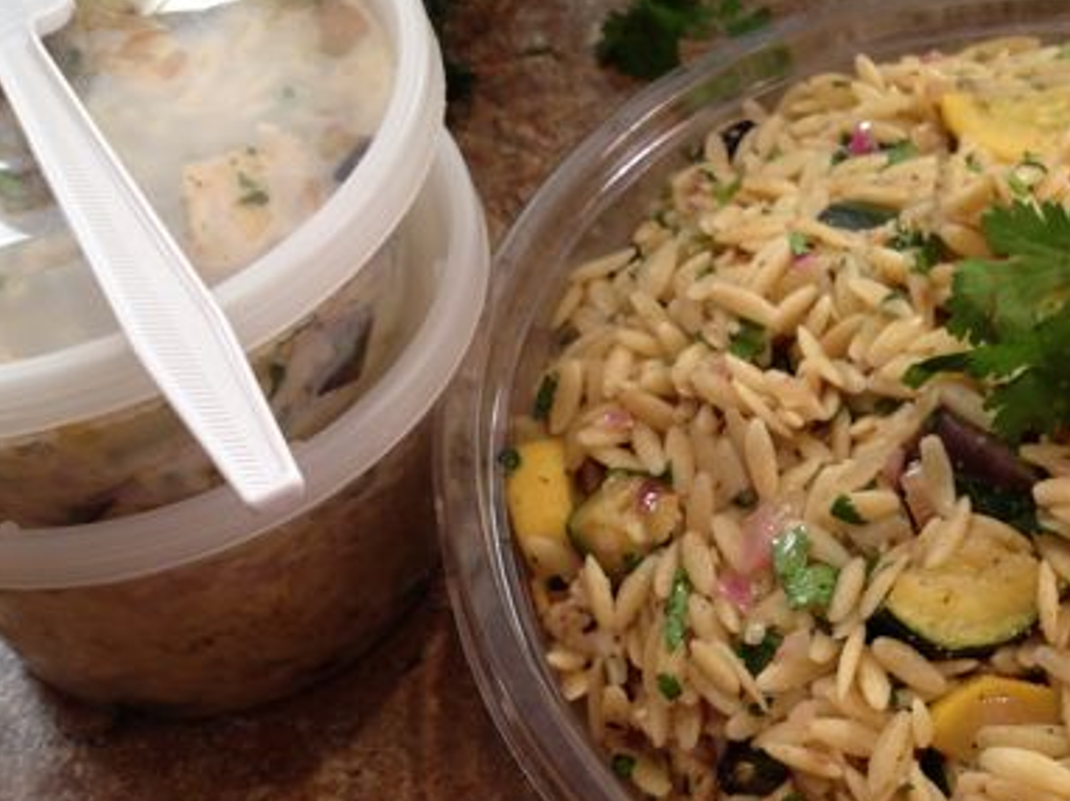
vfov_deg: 26.5
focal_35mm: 55
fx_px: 1699
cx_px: 773
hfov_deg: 34.4
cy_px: 482
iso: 64
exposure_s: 1/24
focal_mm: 4.28
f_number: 2.4
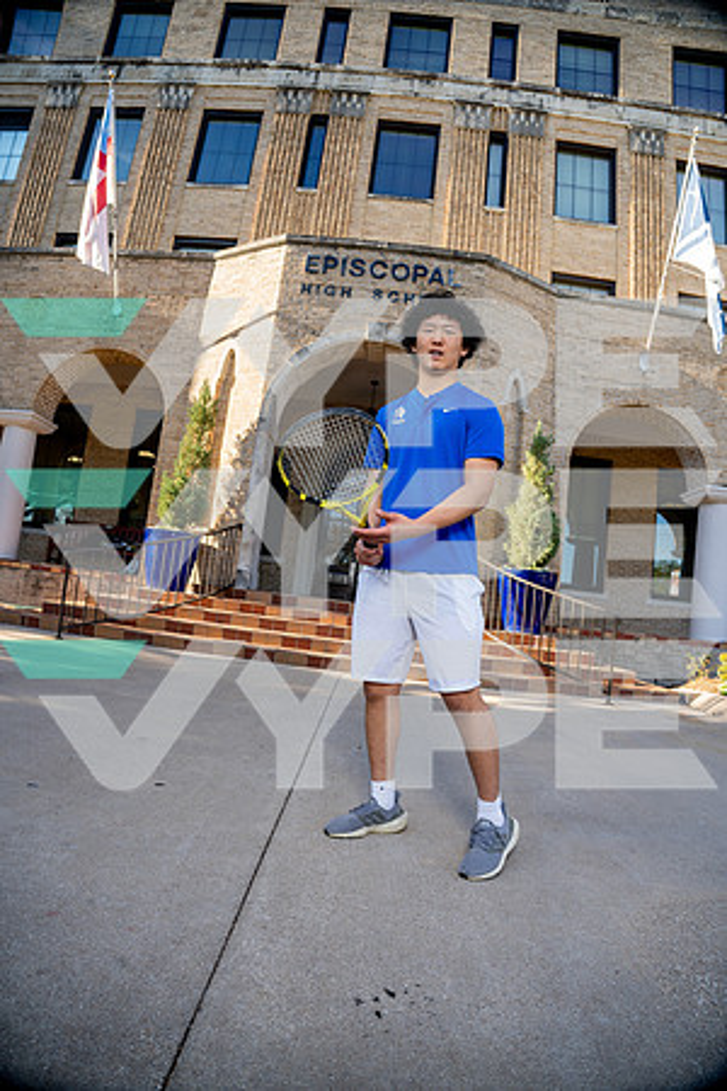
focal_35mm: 20
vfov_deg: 84.0
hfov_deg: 61.9
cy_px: 546
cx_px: 364
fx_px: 606
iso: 100
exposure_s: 1/250
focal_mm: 20
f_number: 4
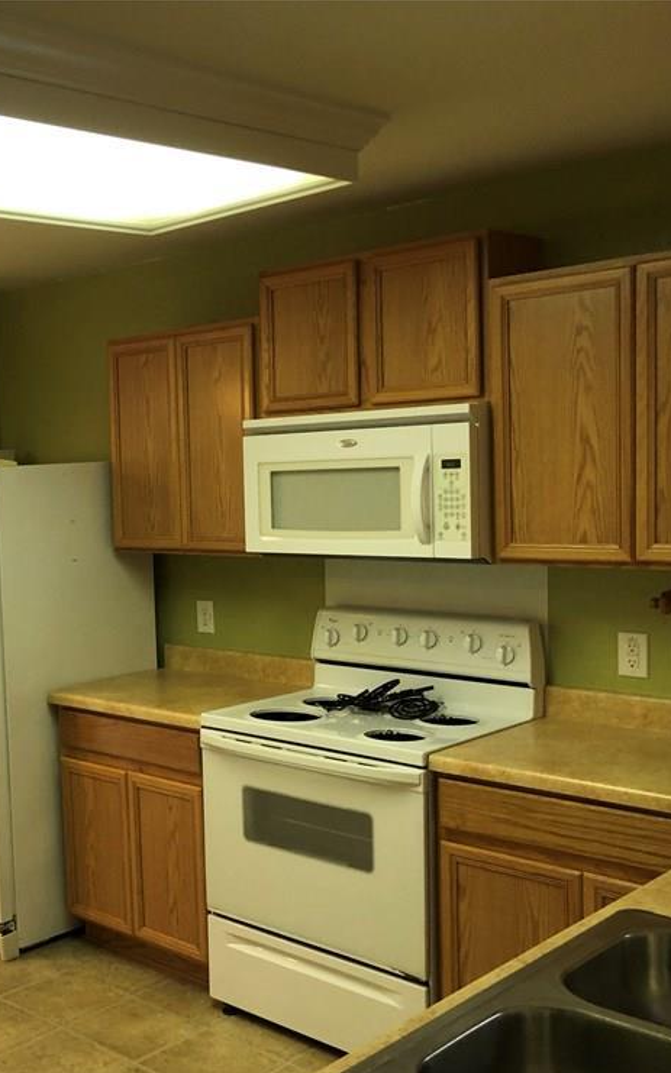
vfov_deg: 48.2
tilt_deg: -4.1
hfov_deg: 29.3
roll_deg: +4.8
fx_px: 1200
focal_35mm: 41
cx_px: 4
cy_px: 555
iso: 32
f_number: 1.8
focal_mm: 4
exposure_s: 1/30
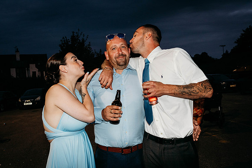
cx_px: 126
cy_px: 84
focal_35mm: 30
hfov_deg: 61.9
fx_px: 210
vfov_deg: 43.6
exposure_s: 1/40
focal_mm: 20
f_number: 5
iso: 640
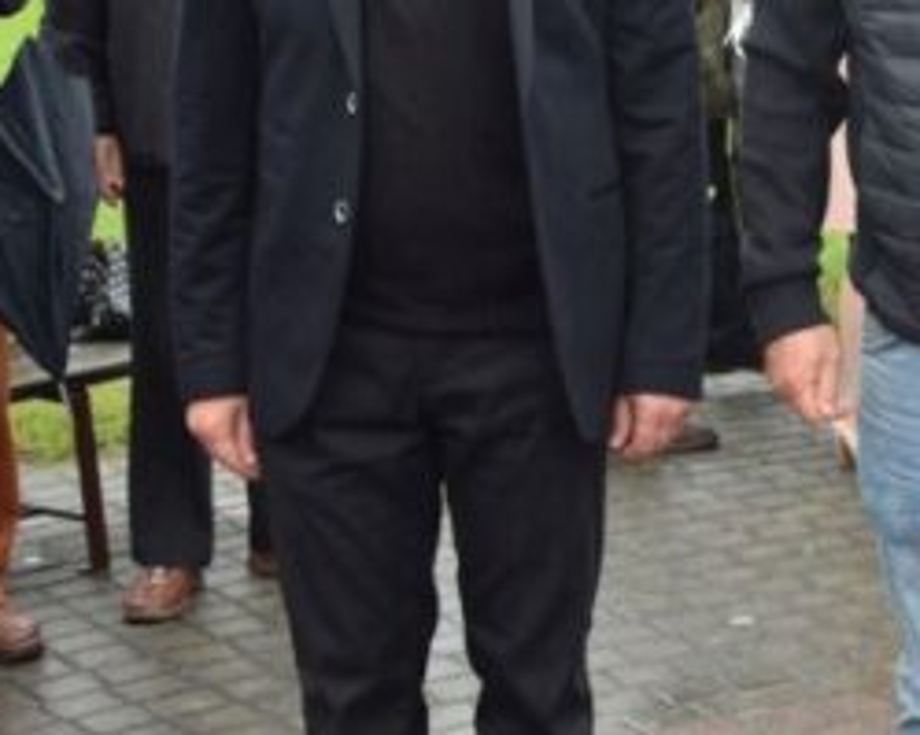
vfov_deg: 14.1
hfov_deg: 17.0
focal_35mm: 108
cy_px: 118
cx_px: 1097
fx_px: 2952
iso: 400
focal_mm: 25
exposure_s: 1/100
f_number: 5
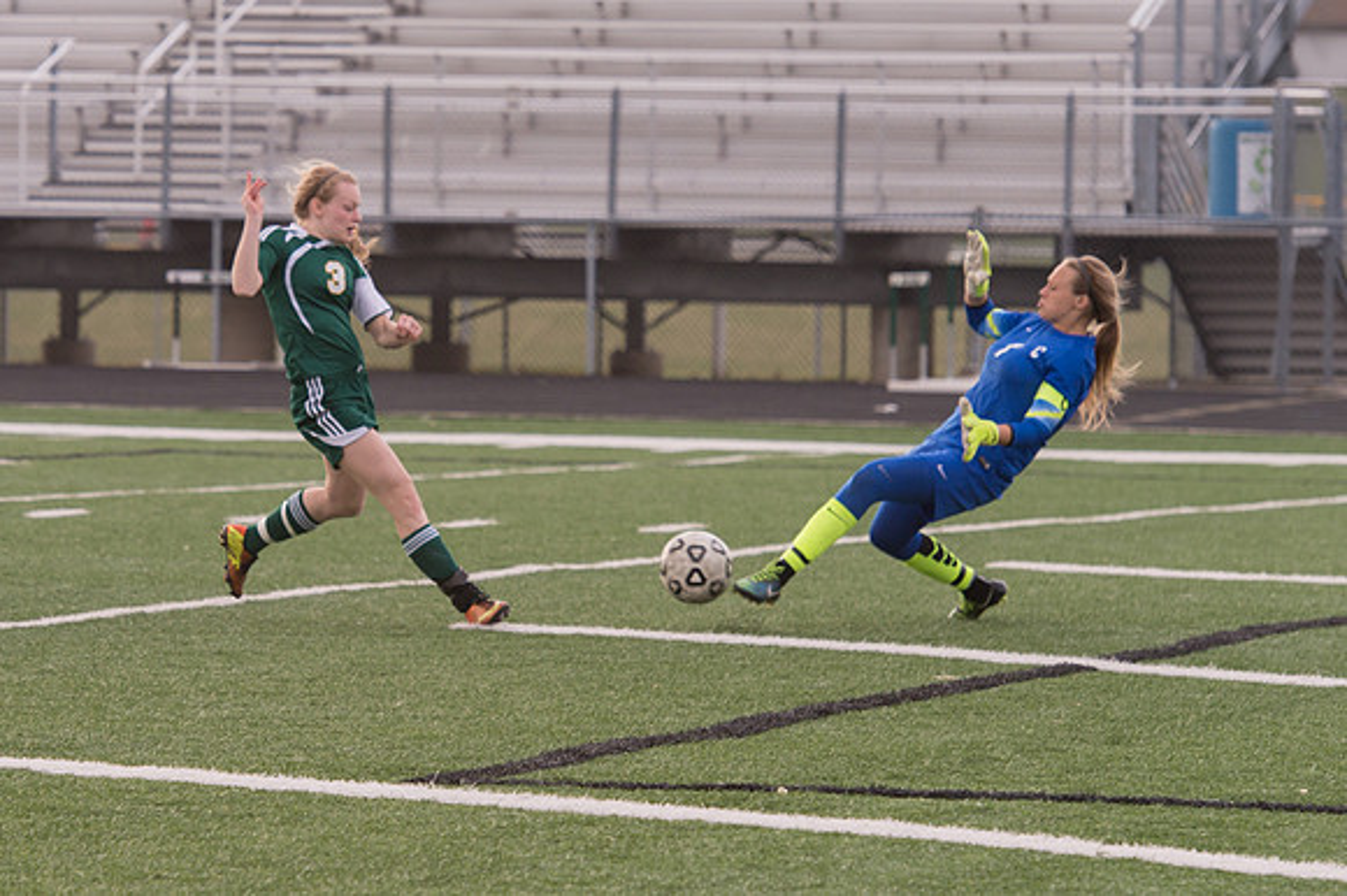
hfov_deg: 8.1
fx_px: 9516
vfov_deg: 5.4
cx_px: 329
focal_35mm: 254
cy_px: 385
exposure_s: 1/1250
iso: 400
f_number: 4.5
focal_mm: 140
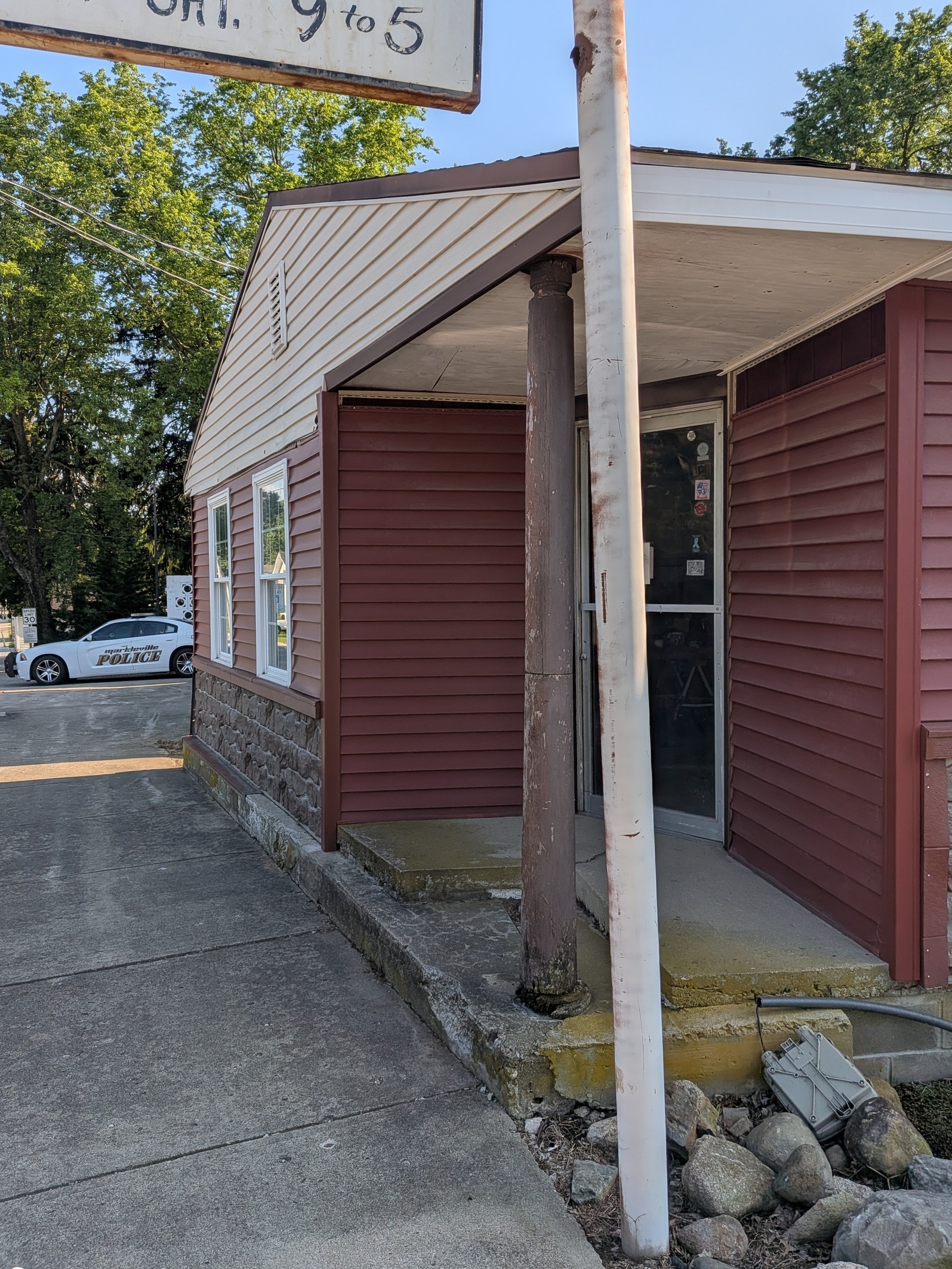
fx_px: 953
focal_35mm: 26
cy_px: 633
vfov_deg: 67.3
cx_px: 466
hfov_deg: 53.1
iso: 23
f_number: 1.7
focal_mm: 4.53
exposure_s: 1/1200
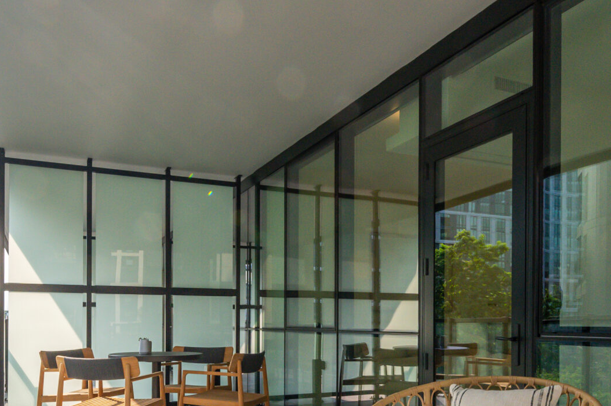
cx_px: 332
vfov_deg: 38.1
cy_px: 289
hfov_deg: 55.8
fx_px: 577
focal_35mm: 34
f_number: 13
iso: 800
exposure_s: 1/320
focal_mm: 14
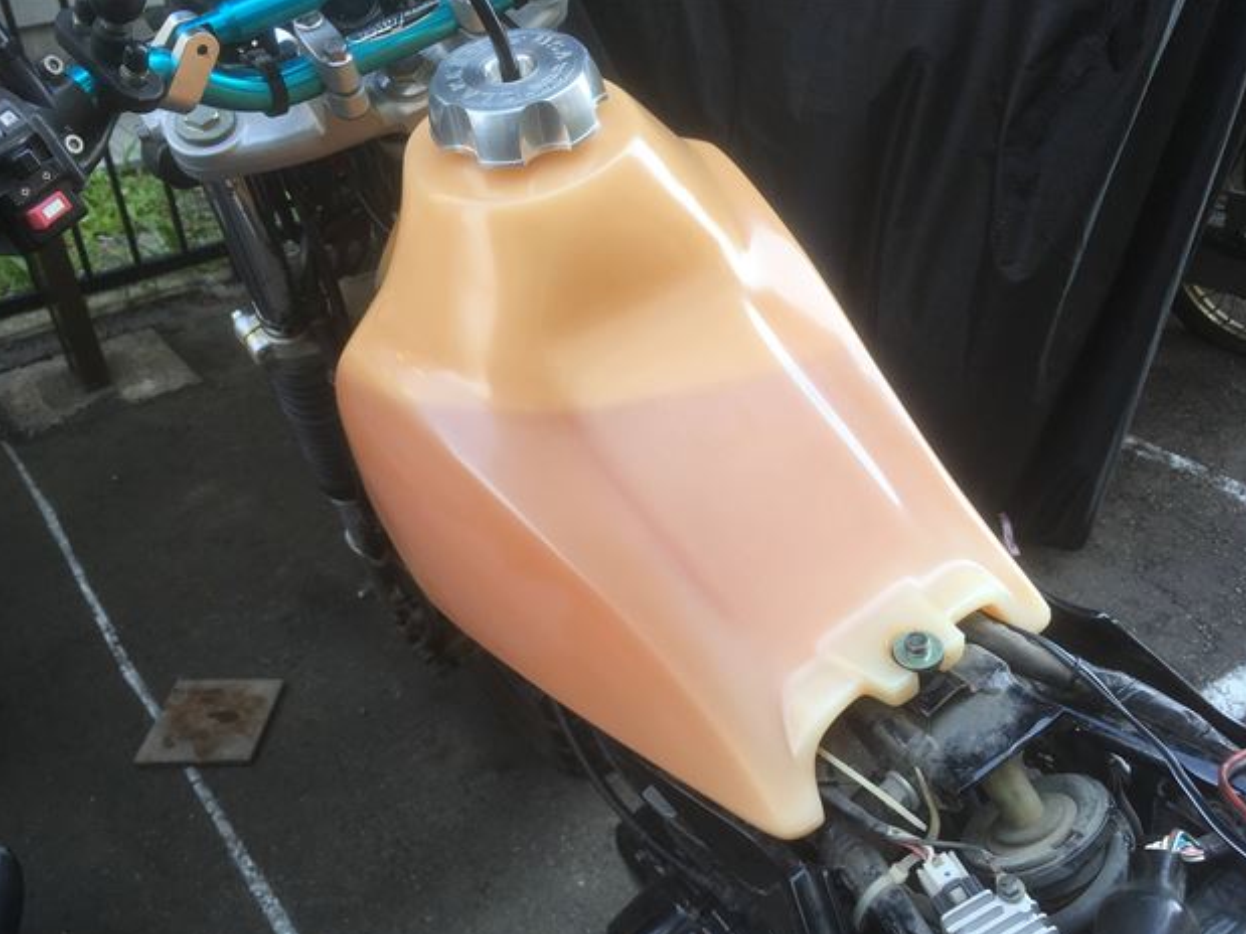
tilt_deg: -34.0
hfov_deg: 60.0
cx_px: 622
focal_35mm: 30
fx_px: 1080
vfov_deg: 46.8
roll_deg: +4.6
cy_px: 479
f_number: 2.2
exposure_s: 1/120
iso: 25
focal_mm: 4.15
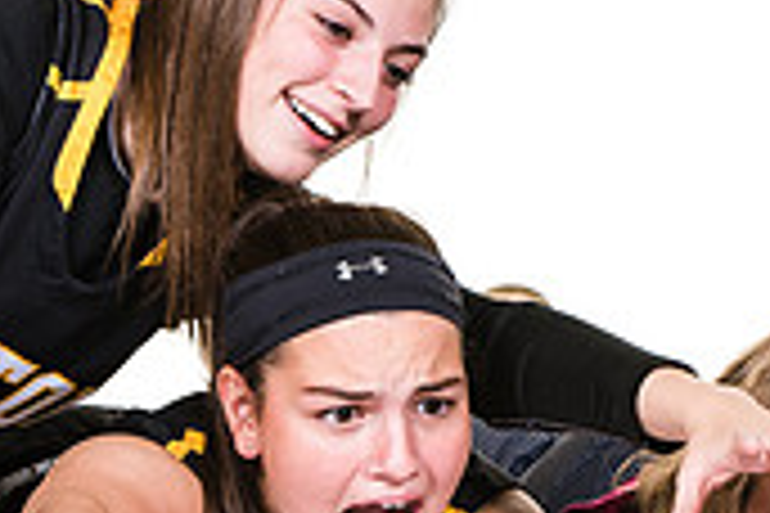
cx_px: 716
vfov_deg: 2.3
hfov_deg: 3.5
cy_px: 389
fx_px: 12618
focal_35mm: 590
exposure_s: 1/160
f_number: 6.3
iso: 200
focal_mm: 116
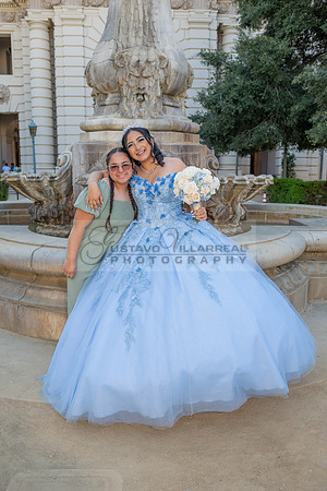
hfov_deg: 41.1
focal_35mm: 32
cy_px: 246
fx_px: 436
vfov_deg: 58.7
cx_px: 164
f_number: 4
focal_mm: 32
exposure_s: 1/200
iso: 200
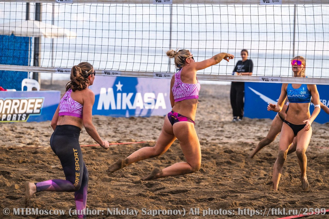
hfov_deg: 12.8
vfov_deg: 8.6
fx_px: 1462
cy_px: 110
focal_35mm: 160
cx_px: 164
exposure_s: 1/1600
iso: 800
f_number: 4.5
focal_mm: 160
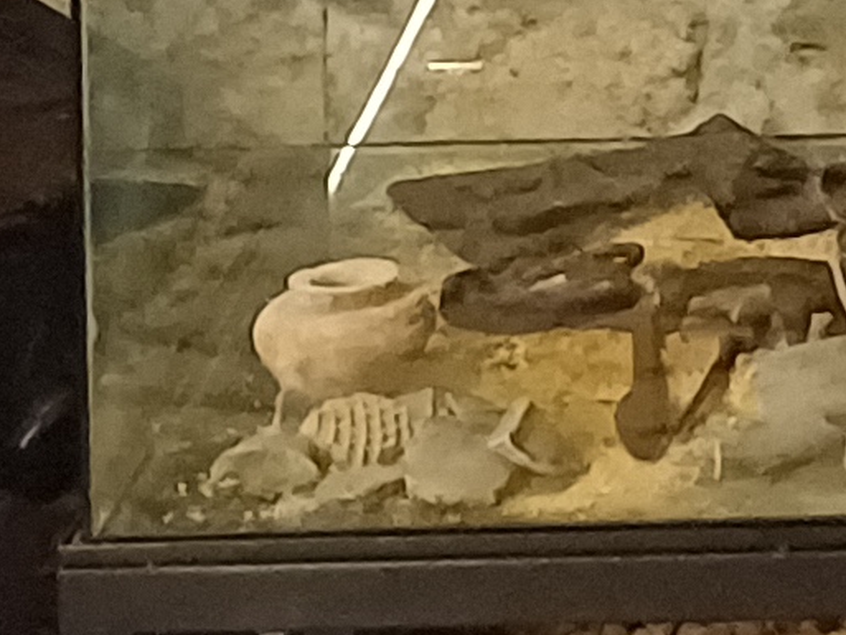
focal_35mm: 195
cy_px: -948
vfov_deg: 7.1
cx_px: 1206
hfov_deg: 9.9
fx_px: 4767
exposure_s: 1/11.1
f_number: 1.8
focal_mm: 4.65
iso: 1600
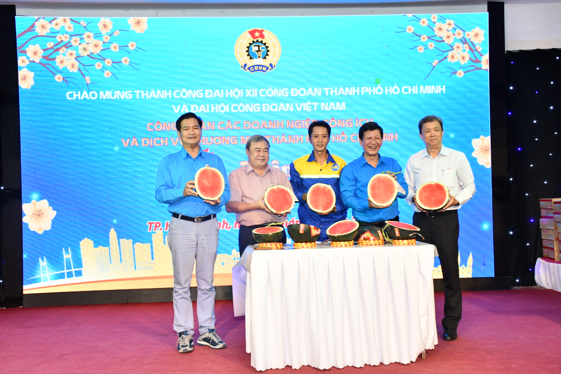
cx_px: 280
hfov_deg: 48.5
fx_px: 623
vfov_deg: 33.4
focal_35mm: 40
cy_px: 187
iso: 1000
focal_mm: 27
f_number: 8
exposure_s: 1/80
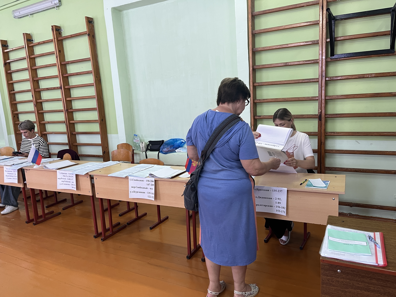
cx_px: 198
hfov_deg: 67.3
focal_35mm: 26
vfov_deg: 53.1
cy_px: 148
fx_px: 297
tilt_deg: -10.2
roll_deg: +3.9
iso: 100
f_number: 1.6
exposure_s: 1/50
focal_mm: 5.1
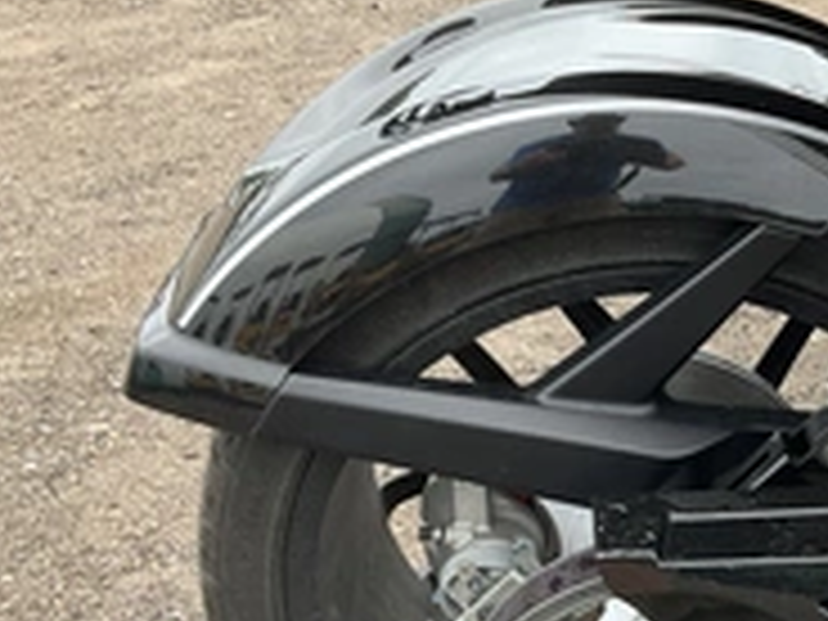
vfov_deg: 23.0
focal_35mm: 63
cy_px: 495
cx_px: 770
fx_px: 1507
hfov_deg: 29.3
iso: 25
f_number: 1.8
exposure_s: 1/122
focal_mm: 3
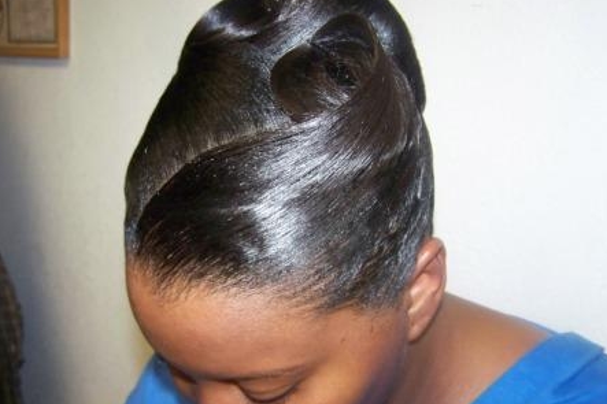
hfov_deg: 48.5
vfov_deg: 33.4
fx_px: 674
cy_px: 199
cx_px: 306
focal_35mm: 40
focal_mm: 6.3
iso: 200
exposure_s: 1/30
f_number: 2.8
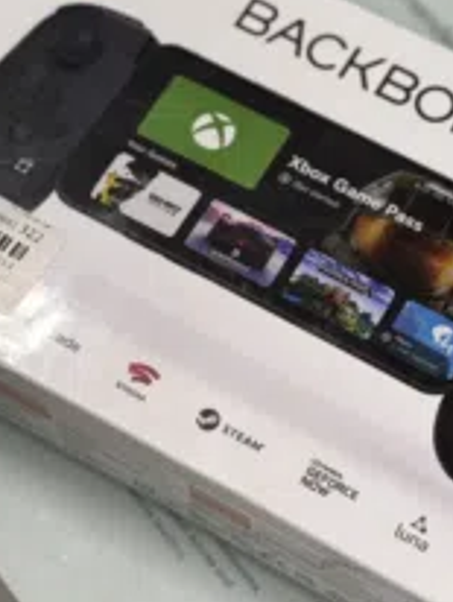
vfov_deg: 21.0
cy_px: 240
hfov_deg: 15.9
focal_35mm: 93
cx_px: 272
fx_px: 1619
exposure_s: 1/461
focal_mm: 6.76
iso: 64
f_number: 1.78
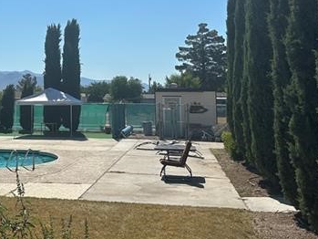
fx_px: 505
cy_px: 51
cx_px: 46
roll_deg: -0.4
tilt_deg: +7.5
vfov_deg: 26.1
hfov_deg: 33.5
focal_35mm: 55
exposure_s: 1/12048
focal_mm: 6.86
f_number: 1.78
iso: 80
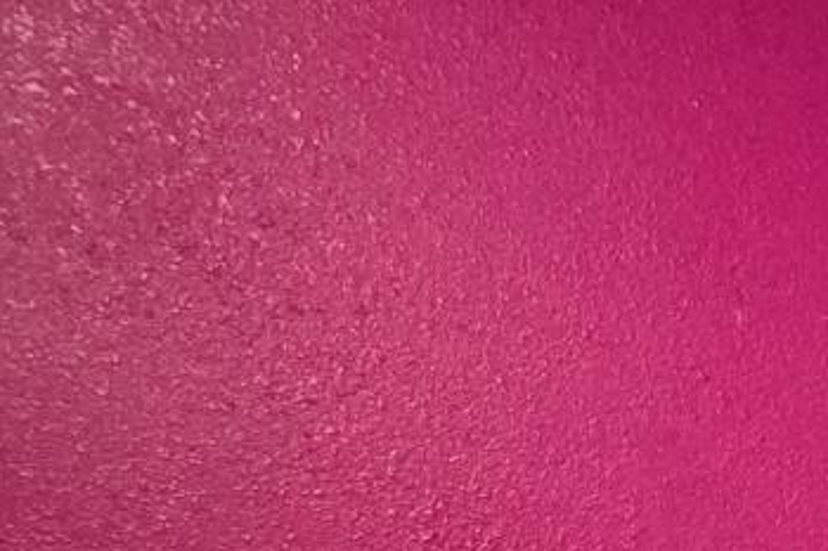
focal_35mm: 58
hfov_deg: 21.0
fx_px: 1333
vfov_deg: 18.0
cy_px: 1025
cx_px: 1542
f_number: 1.9
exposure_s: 1/60
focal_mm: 2.2
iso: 1000
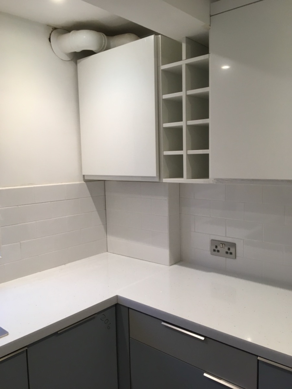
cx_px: 146
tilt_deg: -5.8
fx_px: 326
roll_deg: +1.6
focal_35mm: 29
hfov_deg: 48.2
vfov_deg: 61.7
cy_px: 194
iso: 50
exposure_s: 1/33
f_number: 2.2
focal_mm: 4.15
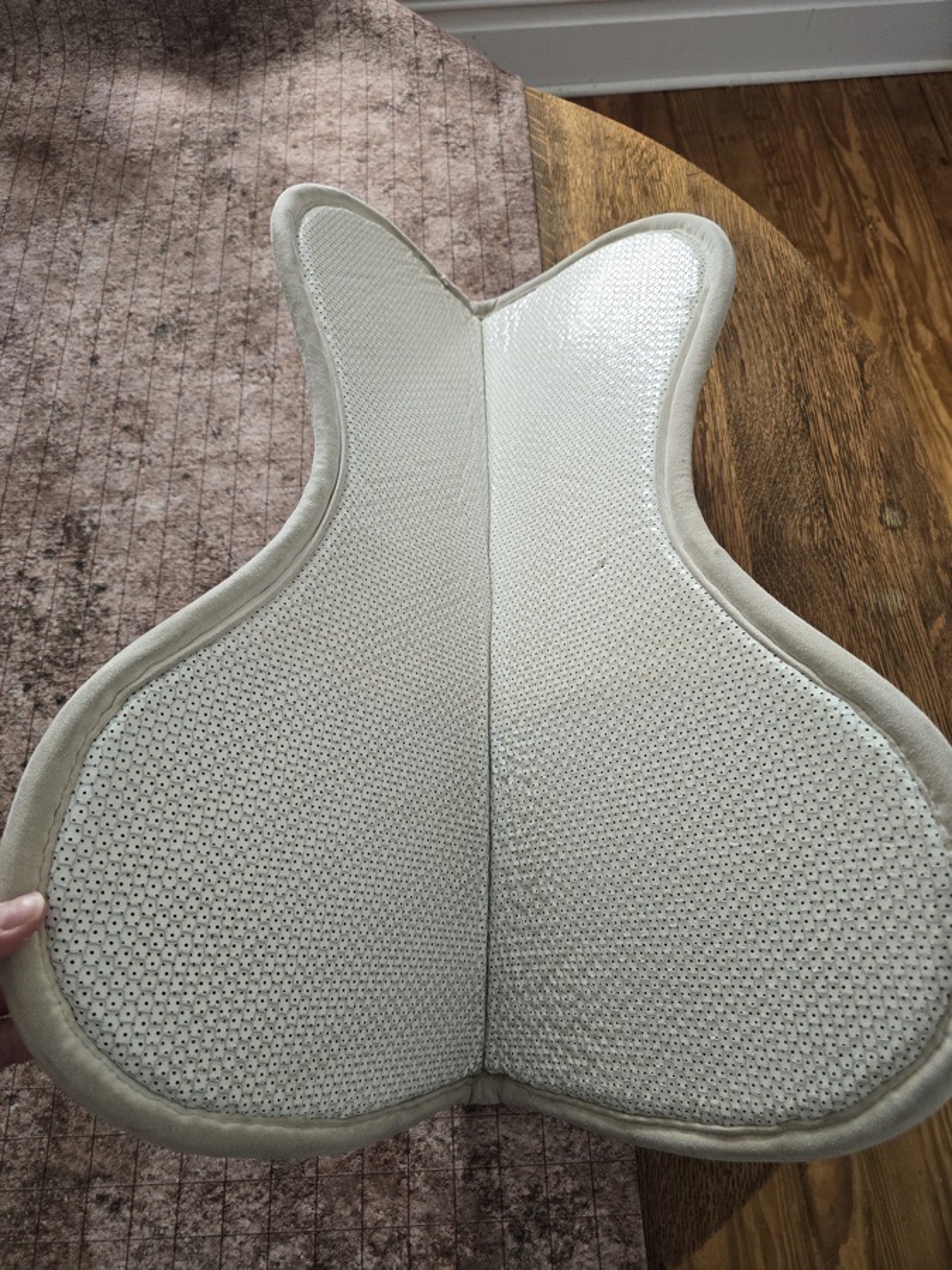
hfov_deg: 58.9
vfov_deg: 73.9
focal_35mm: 23
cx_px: 476
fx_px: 843
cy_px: 635
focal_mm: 6.3
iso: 250
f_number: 1.7
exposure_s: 1/120
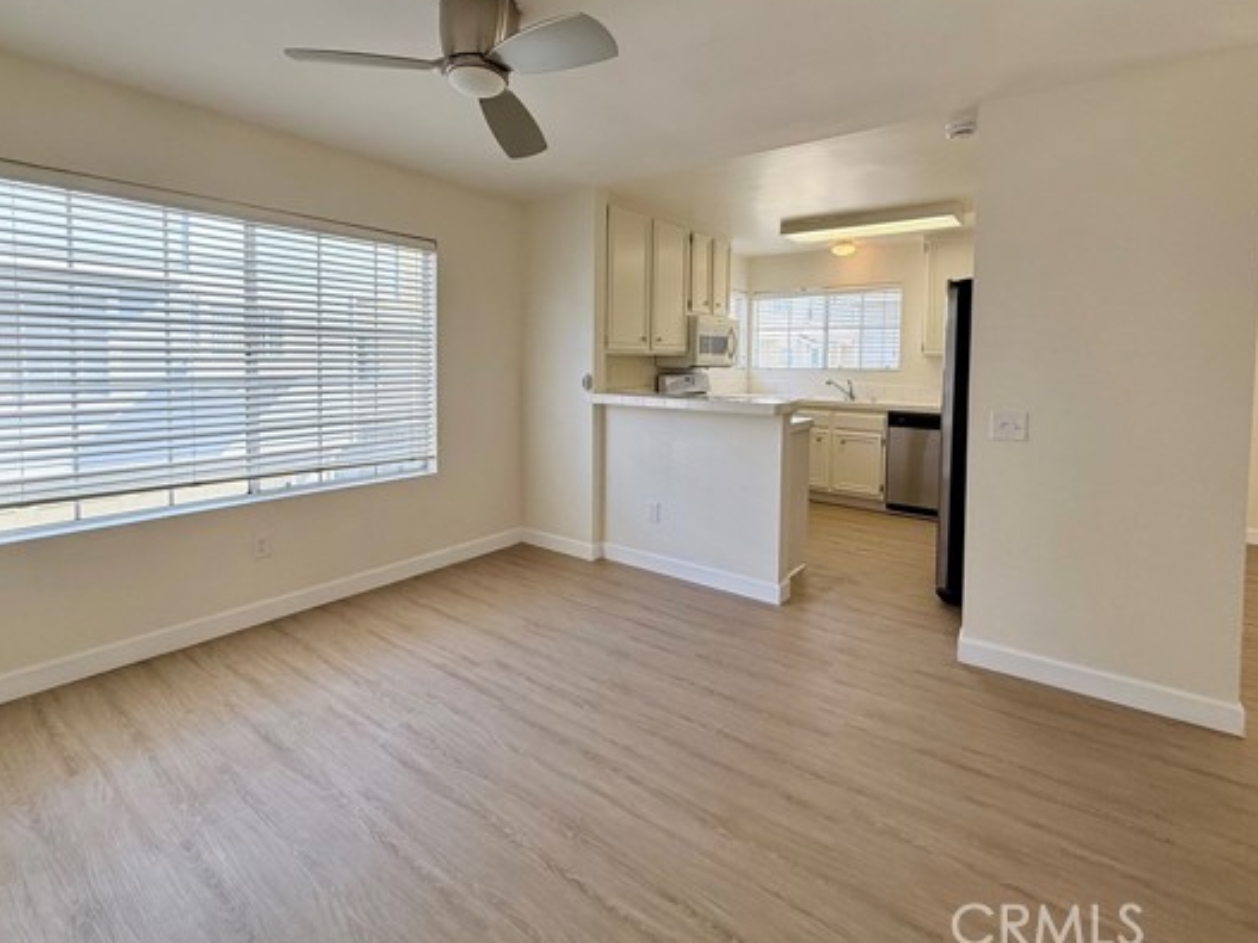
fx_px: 618
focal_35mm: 17
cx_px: 599
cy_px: 387
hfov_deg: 91.0
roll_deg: -0.9
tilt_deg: -1.8
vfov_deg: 74.1
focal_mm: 2.22
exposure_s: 1/120
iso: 64
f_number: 2.2
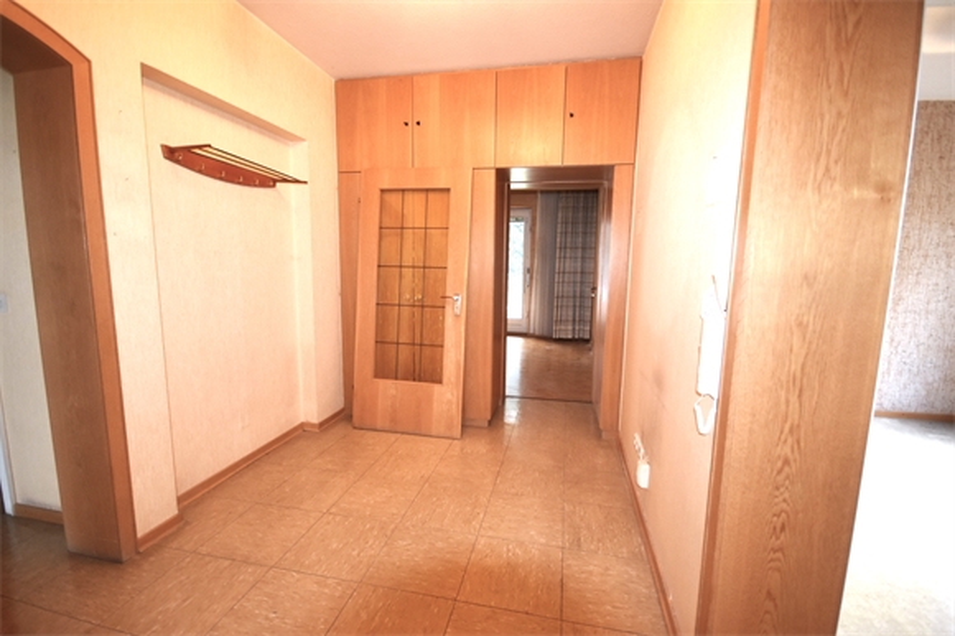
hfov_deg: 100.4
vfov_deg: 77.3
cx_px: 478
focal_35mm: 15
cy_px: 318
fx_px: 398
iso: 1250
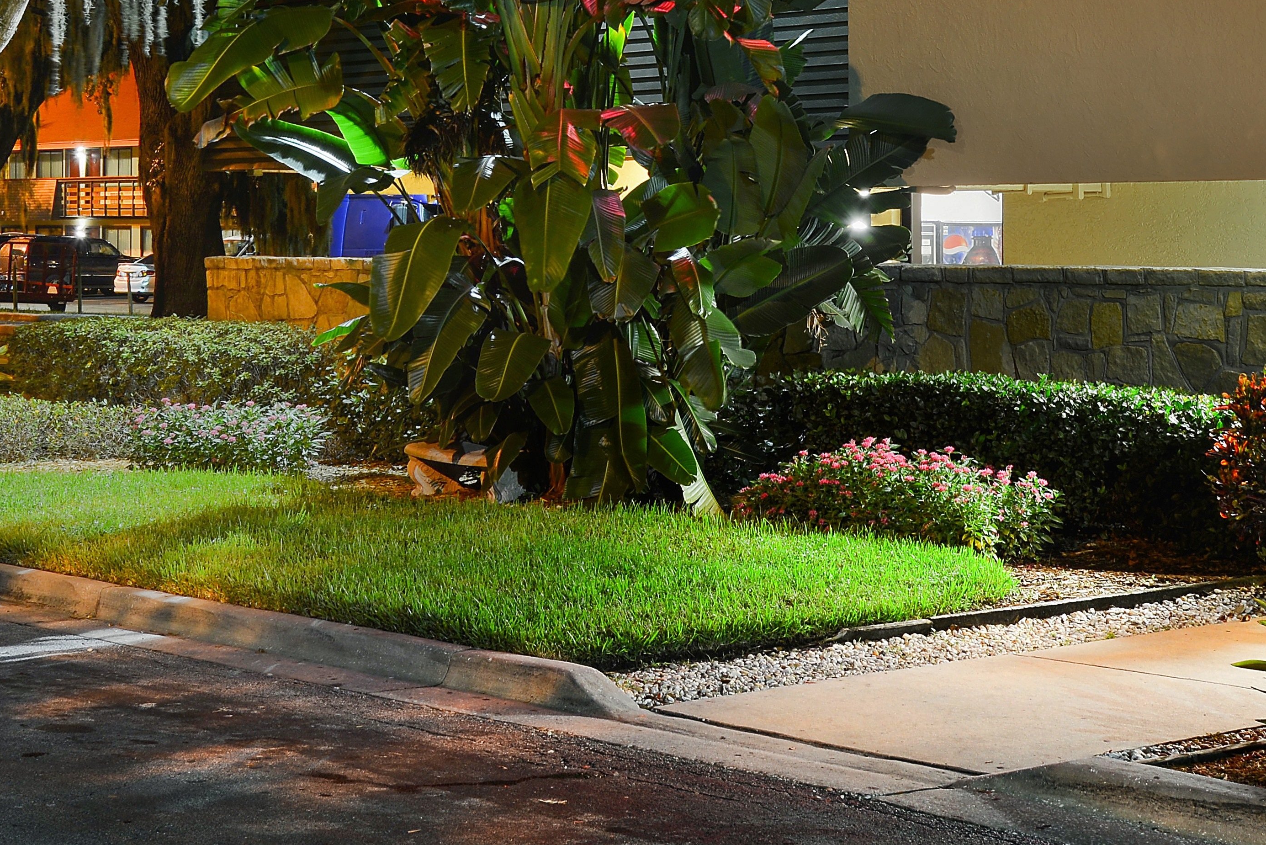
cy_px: -72
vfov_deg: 15.7
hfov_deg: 23.9
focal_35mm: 85
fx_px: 2990
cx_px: 634
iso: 100
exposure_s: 30
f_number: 8
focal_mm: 32
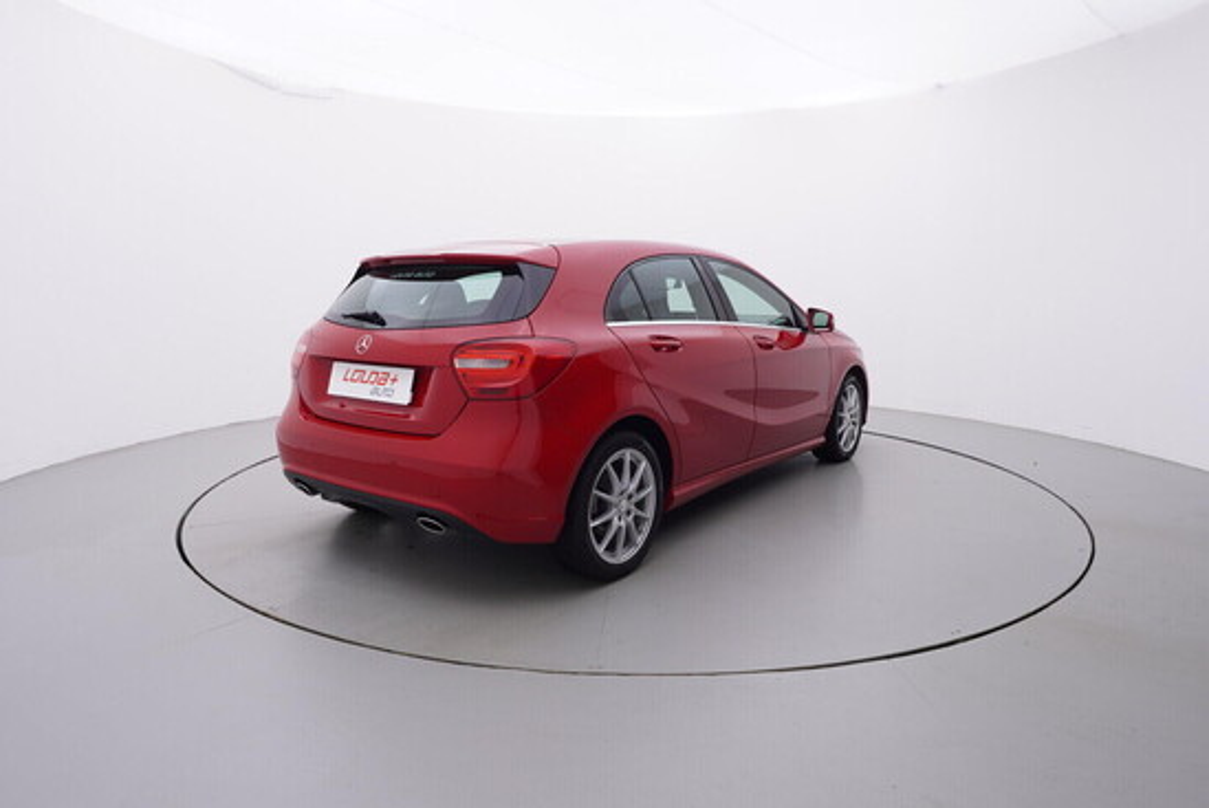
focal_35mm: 22
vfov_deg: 56.2
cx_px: 604
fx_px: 756
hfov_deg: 77.3
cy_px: 404
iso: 200
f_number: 5
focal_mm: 15
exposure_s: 1/80
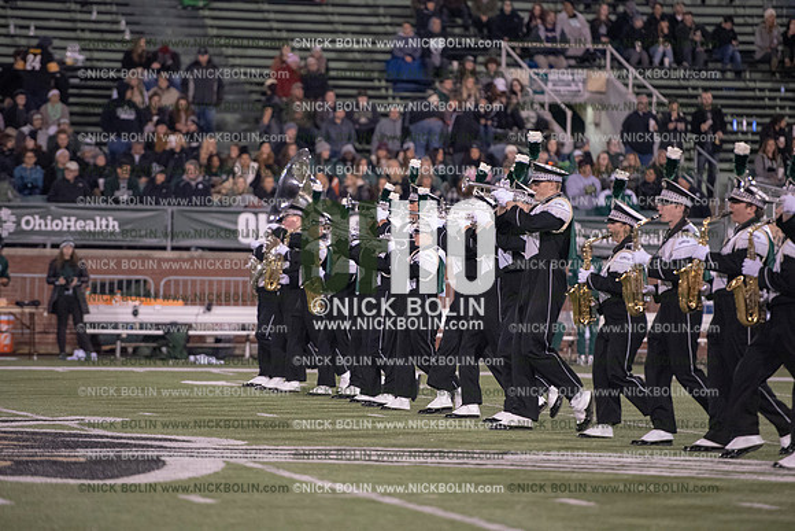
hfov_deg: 10.3
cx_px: 398
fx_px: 4417
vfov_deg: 6.9
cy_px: 266
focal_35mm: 200
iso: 5000
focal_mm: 200
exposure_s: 1/1250
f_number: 3.2
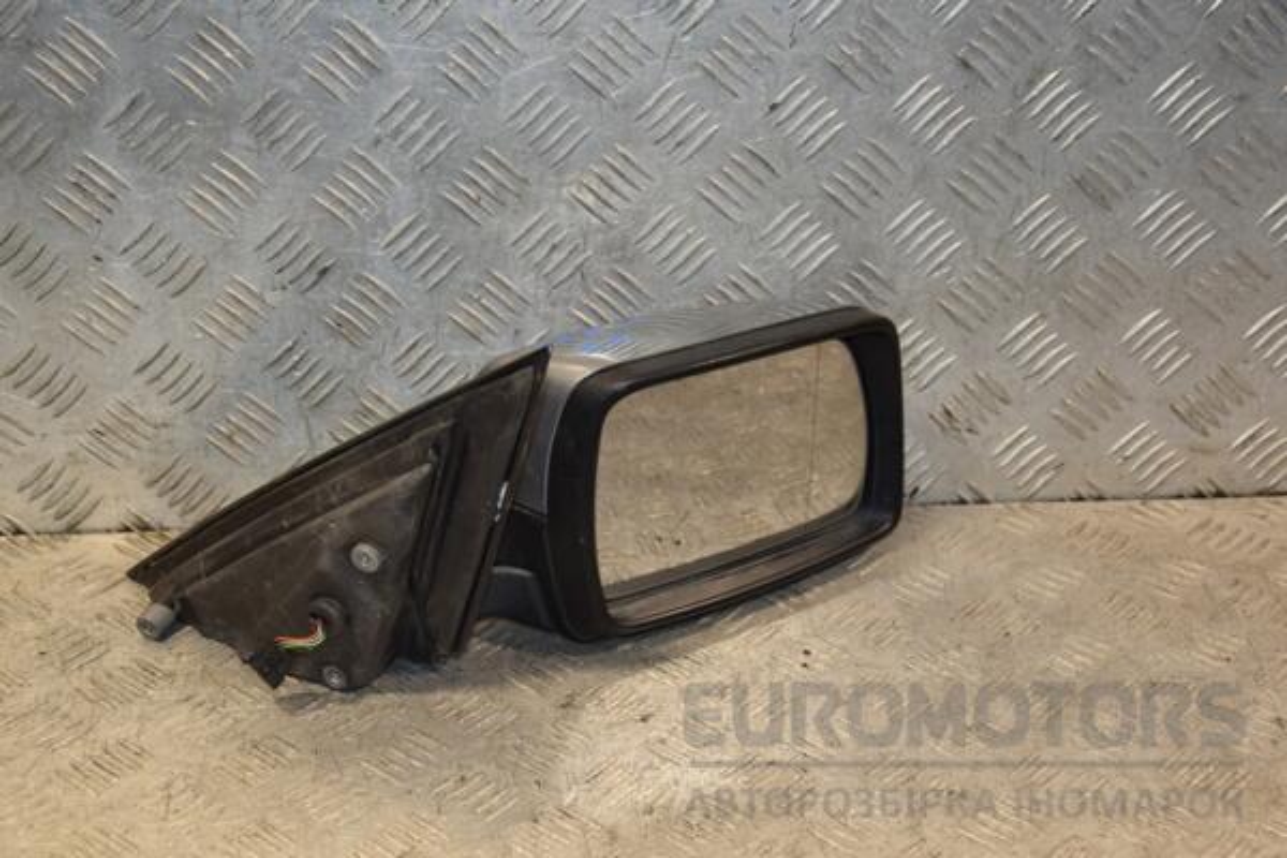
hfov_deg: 29.9
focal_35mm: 68
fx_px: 2413
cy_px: 429
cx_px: 644
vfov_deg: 20.2
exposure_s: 1/200
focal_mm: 45
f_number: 5.6
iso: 800
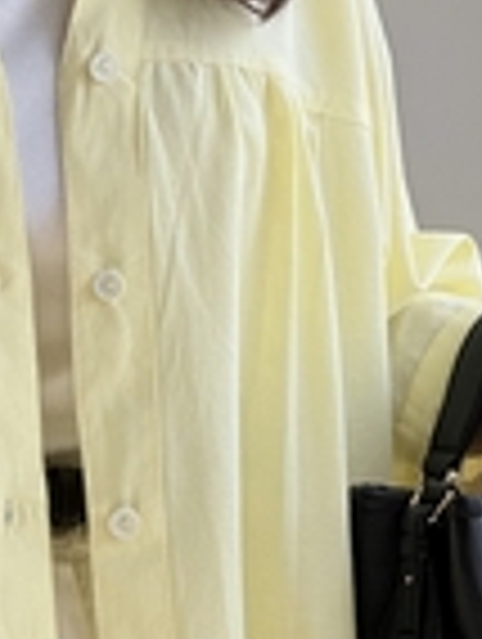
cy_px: 513
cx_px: -50
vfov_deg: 5.9
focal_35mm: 337
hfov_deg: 4.4
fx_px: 6238
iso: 50
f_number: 2.8
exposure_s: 1/338
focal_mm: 15.66
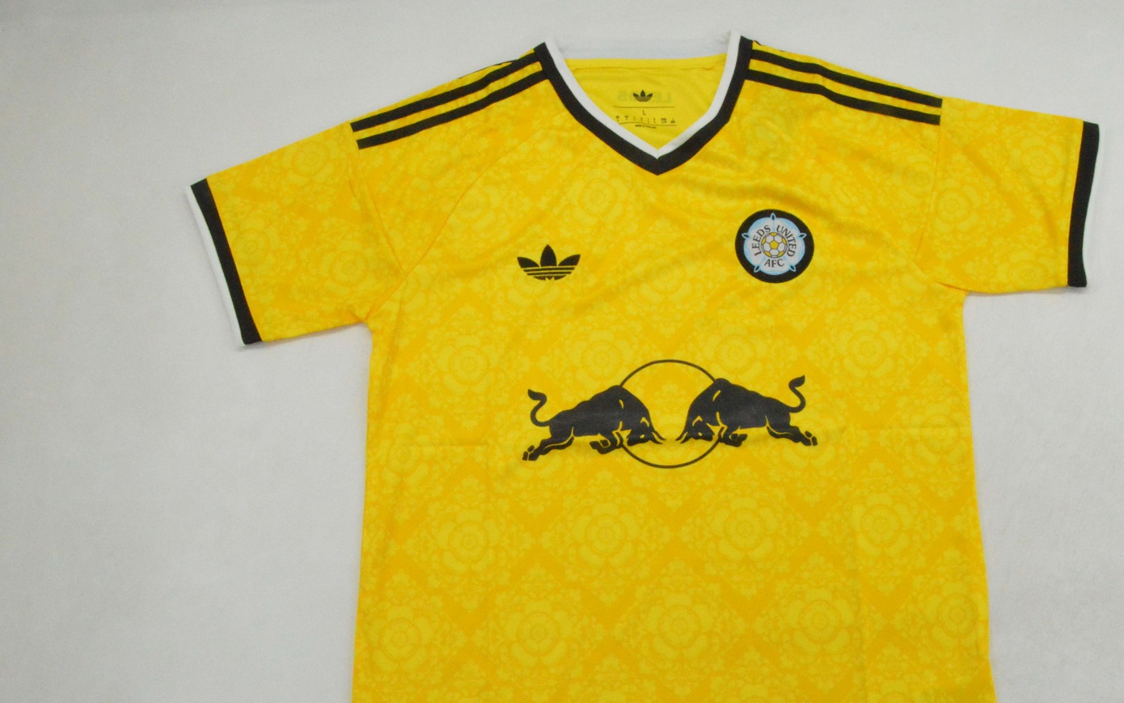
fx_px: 1276
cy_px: 453
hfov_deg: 47.3
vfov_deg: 30.6
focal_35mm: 42
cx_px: 670
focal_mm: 21
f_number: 25
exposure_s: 1/160
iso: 6400
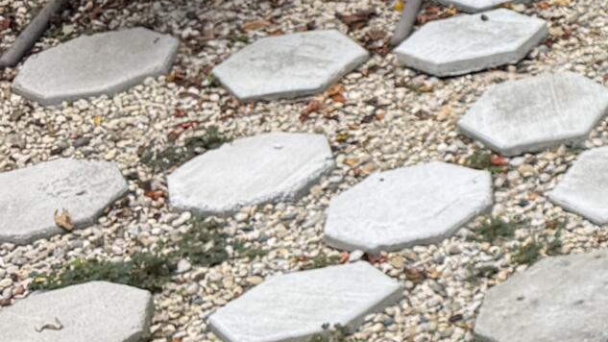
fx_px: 1999
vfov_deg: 9.6
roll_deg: -3.1
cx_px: 1364
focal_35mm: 124
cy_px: -64
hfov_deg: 13.6
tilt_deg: -26.9
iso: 80
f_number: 1.78
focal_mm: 6.76
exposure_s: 1/514
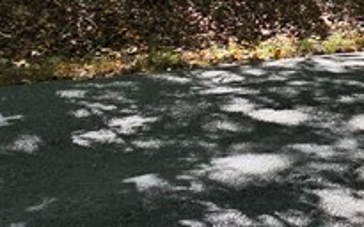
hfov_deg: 26.5
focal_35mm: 69
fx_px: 684
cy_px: -131
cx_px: 435
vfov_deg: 16.8
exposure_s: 1/699
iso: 100
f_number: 2.2
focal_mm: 2.2
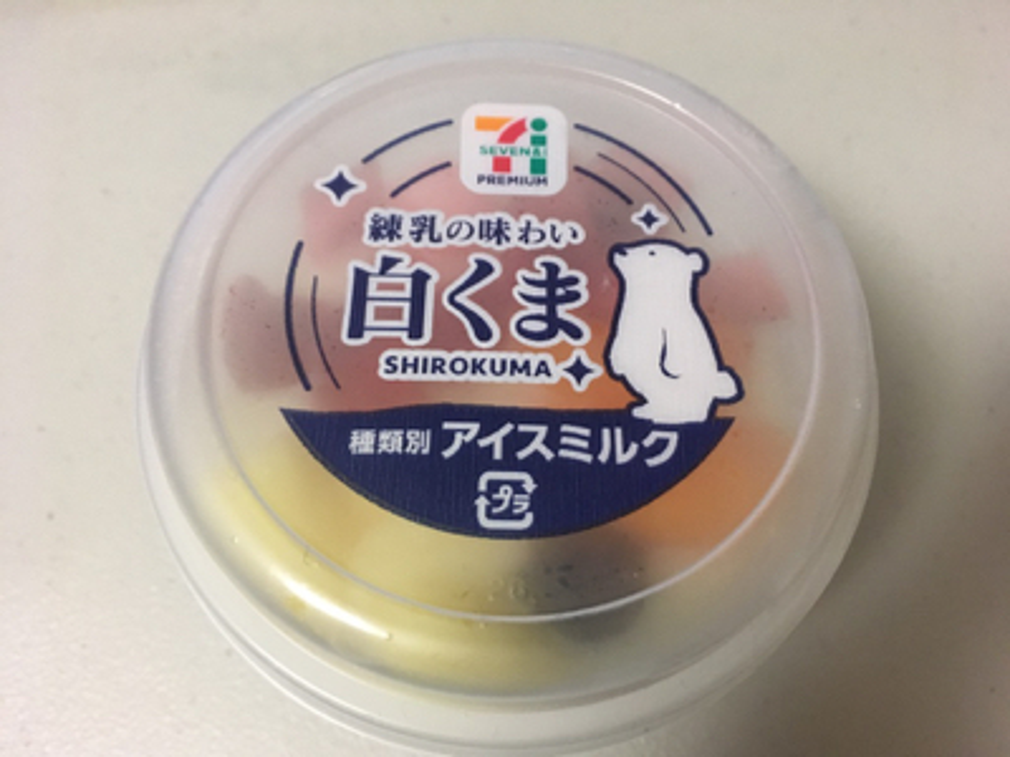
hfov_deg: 61.7
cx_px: 505
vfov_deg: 48.2
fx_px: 846
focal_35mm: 29
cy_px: 378
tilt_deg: -67.8
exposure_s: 1/30
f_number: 2.2
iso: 200
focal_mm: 4.15
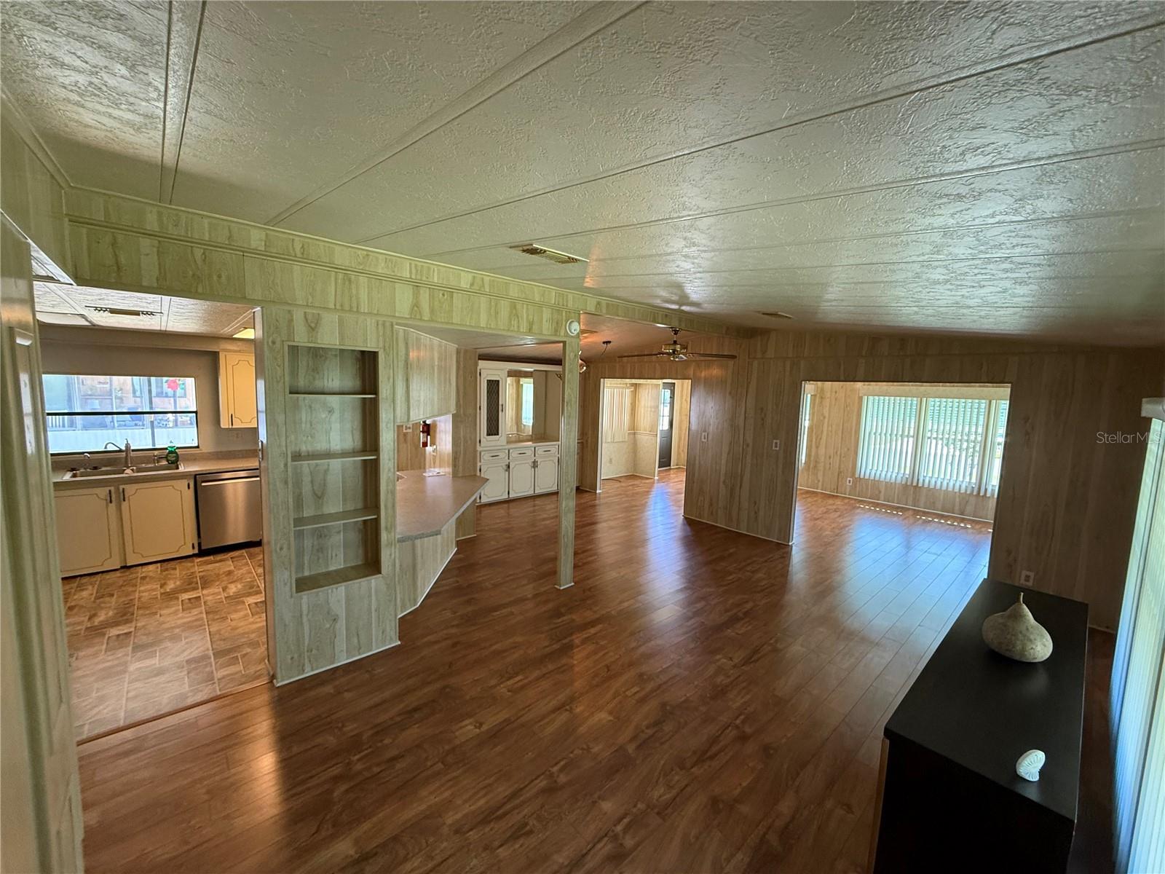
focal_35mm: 14
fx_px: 471
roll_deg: -2.0
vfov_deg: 85.7
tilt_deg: -5.8
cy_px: 437
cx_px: 582
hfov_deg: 102.1
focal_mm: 2.22
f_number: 2.2
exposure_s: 1/60
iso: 320
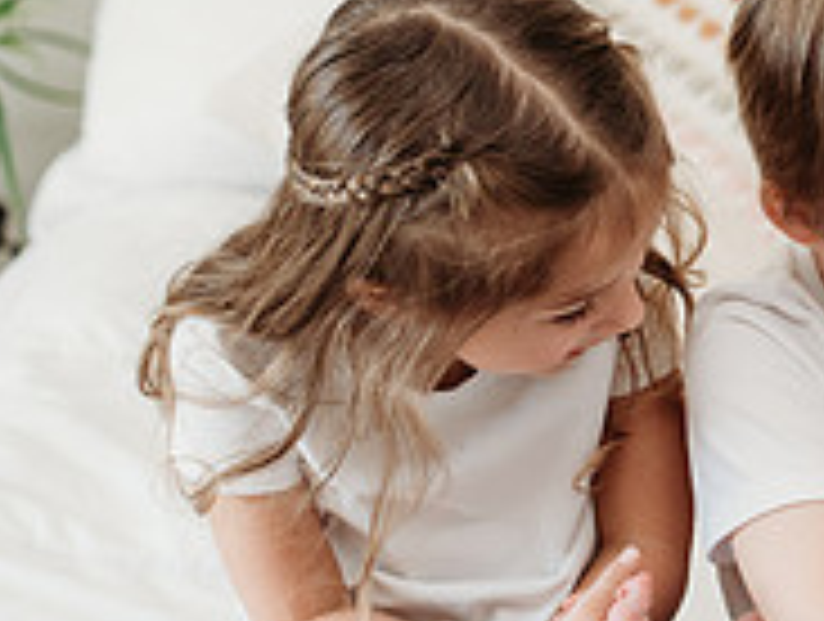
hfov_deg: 12.5
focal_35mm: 152
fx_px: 3625
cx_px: 1121
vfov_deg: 9.8
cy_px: 340
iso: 500
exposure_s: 1/200
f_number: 2.5
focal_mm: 50
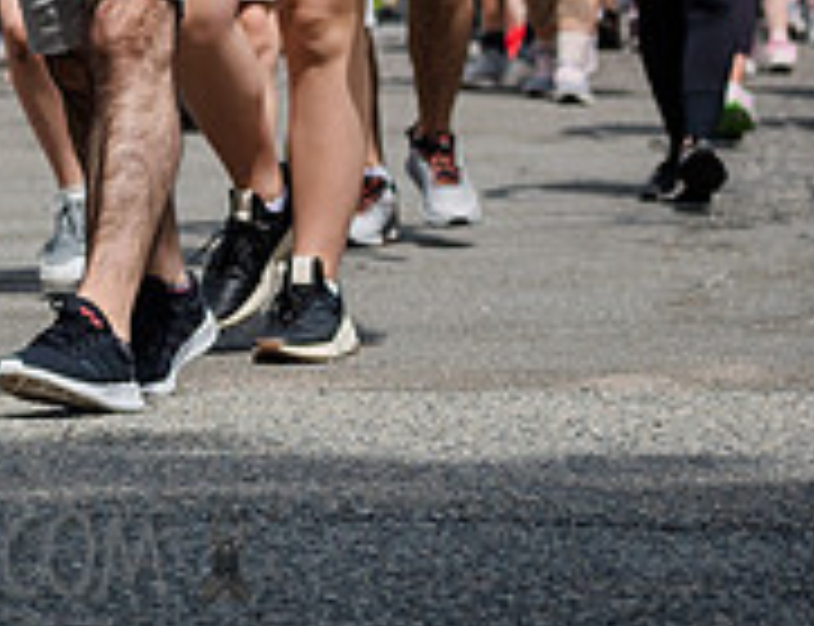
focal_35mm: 300
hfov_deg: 6.5
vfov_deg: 5.0
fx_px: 7116
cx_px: 159
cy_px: -291
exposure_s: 1/2500
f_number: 4.5
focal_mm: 80
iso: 250
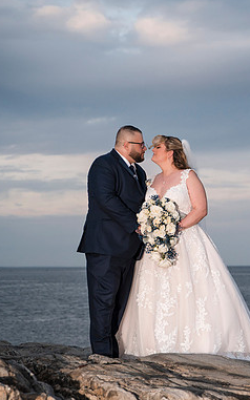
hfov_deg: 14.9
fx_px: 949
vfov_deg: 23.8
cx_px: 224
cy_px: 201
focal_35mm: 87
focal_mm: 55
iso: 640
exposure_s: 1/1000
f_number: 2.8
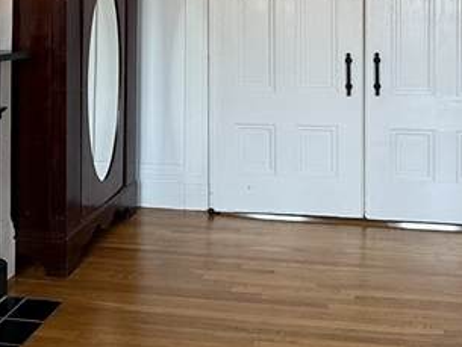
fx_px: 628
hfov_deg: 40.3
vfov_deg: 29.2
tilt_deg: -0.3
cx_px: 262
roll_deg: -0.7
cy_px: 14
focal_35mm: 47
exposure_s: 1/120
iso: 125
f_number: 2.2
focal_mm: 2.22
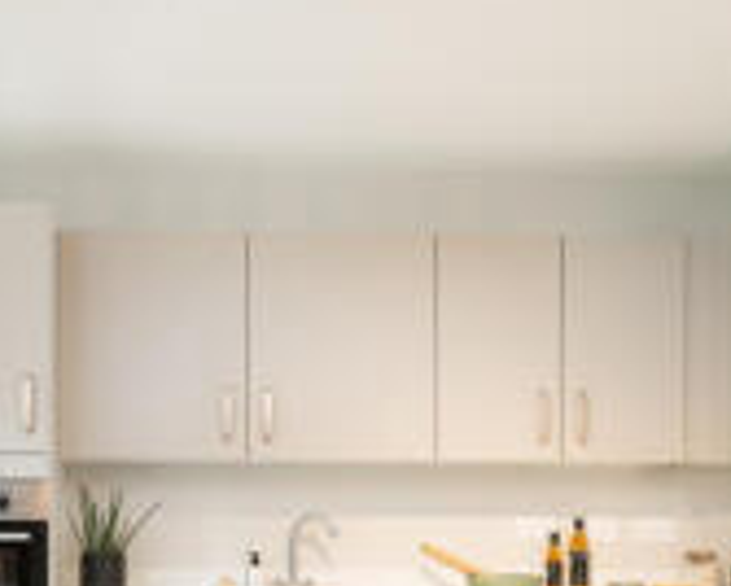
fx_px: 1040
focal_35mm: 48
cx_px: 158
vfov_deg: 30.1
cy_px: 531
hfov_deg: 37.5
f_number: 7.1
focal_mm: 18
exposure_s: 1/3
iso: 200
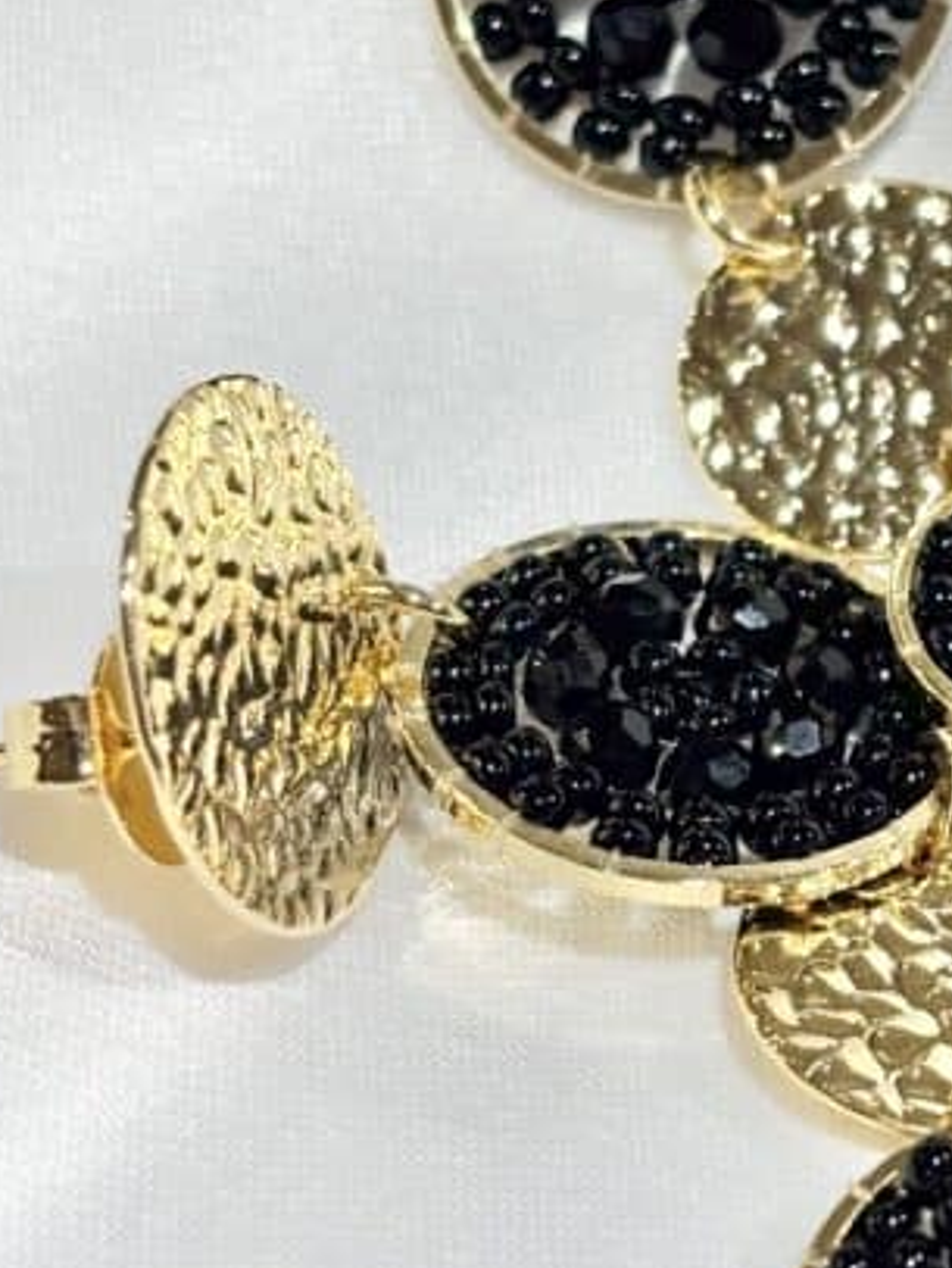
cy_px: 665
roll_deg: +3.4
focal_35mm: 131
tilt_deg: -30.1
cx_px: 952
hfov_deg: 11.2
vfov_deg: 15.0
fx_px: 4799
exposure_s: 1/210
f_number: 1.6
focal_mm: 5.96
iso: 32
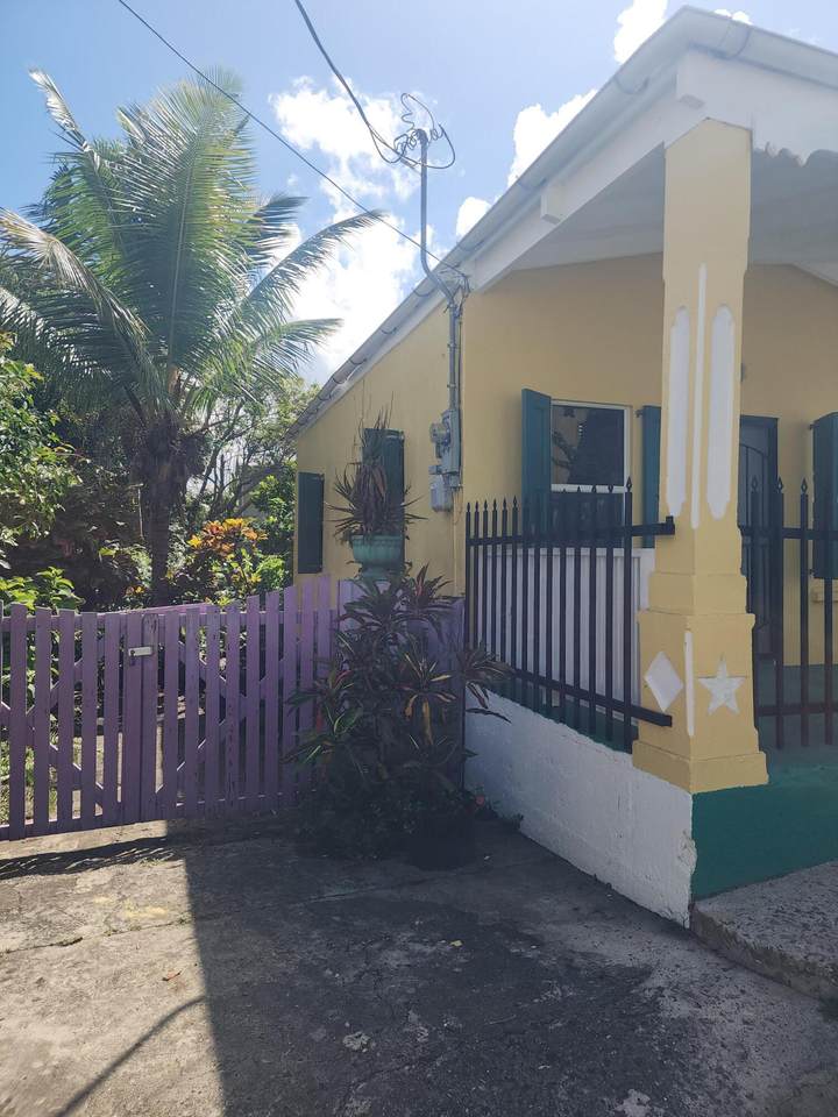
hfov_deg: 58.9
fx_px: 742
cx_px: 419
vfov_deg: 73.9
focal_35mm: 23
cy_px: 558
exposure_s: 1/1030
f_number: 1.8
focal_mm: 6.4
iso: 12
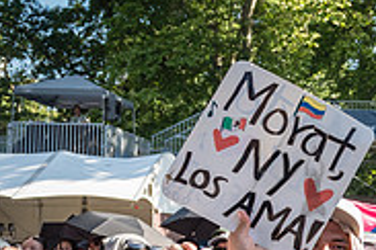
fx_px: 909
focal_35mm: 87
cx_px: 557
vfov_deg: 15.5
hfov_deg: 20.2
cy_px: 224
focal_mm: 24
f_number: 5
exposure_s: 1/500
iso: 500
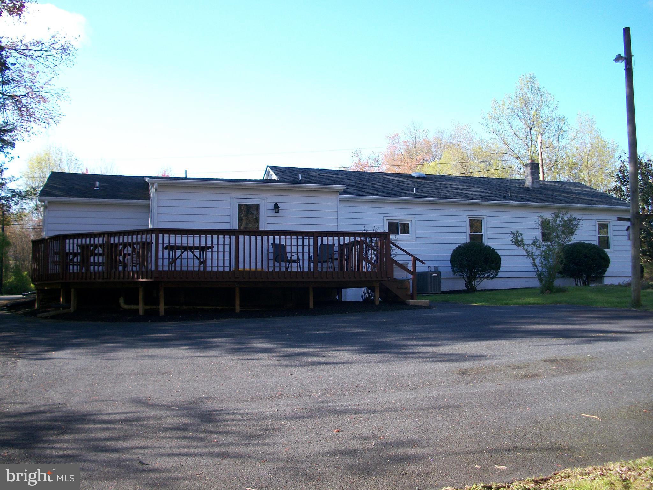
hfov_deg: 52.6
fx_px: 660
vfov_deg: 40.7
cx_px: 326
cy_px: 245
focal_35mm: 35
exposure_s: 1/250
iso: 80
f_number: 3.1
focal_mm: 6.3
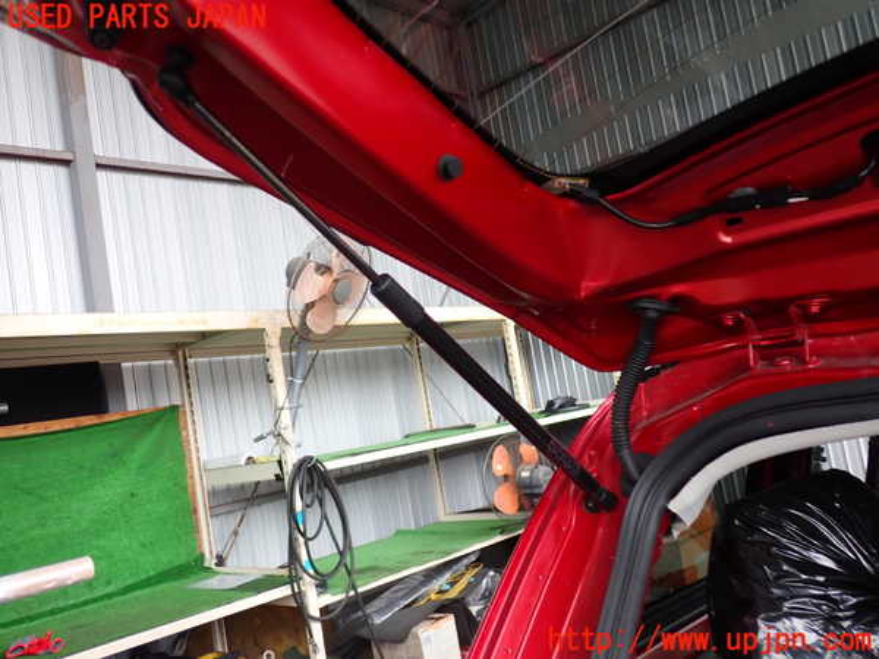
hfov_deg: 60.0
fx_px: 762
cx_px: 440
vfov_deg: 46.8
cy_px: 330
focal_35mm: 30
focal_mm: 5.4
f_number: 2.3
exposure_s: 1/50
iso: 200
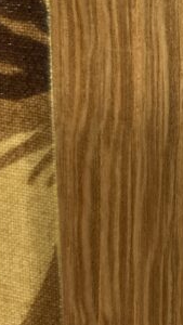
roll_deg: +0.4
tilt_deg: -6.7
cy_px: -92
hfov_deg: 11.1
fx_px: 896
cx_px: 300
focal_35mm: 104
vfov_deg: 19.1
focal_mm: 3.99
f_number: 1.8
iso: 40
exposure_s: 1/100
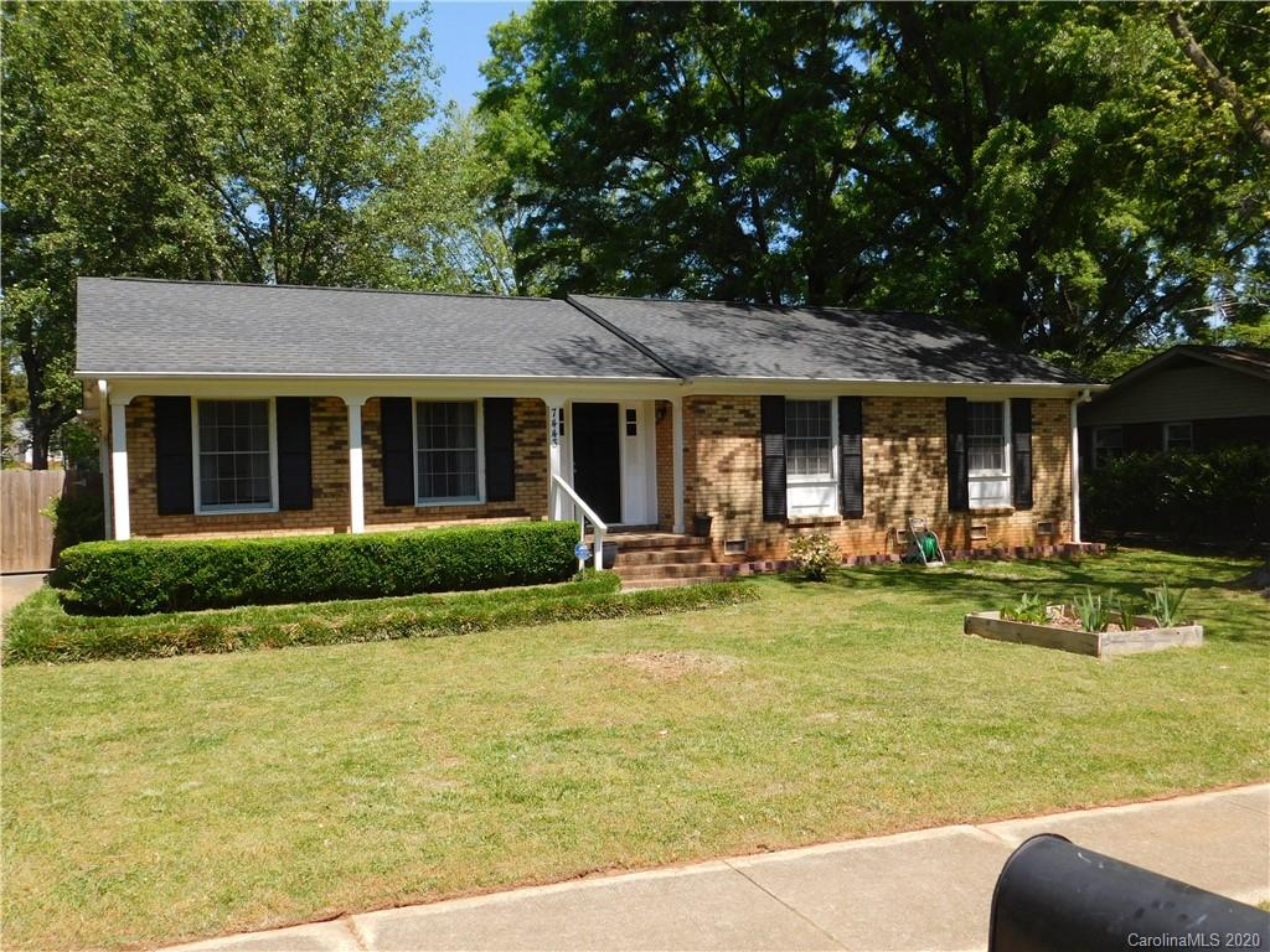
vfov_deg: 46.8
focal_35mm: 30
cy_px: 476
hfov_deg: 60.0
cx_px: 635
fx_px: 1101
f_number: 3.2
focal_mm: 5.3
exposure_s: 1/1000
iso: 125
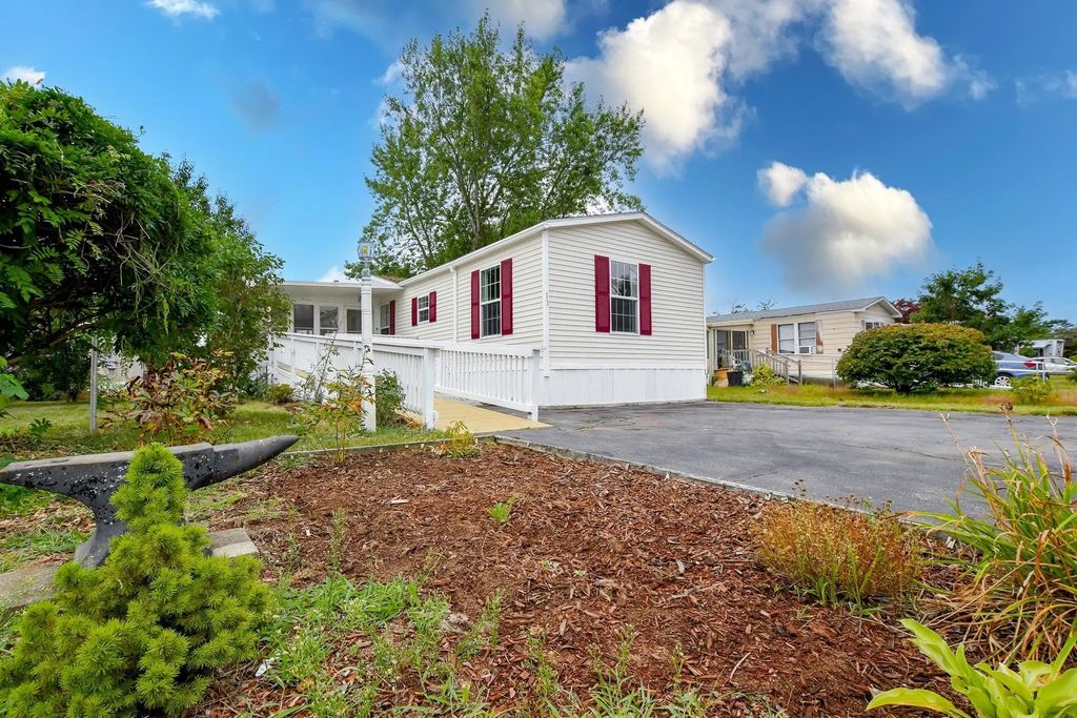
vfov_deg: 73.8
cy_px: 359
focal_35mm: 16
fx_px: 479
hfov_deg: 96.7
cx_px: 538
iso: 1000
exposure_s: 1/640
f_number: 8
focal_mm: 11
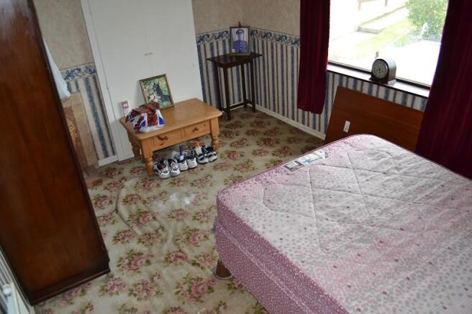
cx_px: 236
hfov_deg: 67.4
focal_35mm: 27
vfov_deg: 47.9
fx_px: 354
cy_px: 157
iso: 280
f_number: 4
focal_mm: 18
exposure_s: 1/125
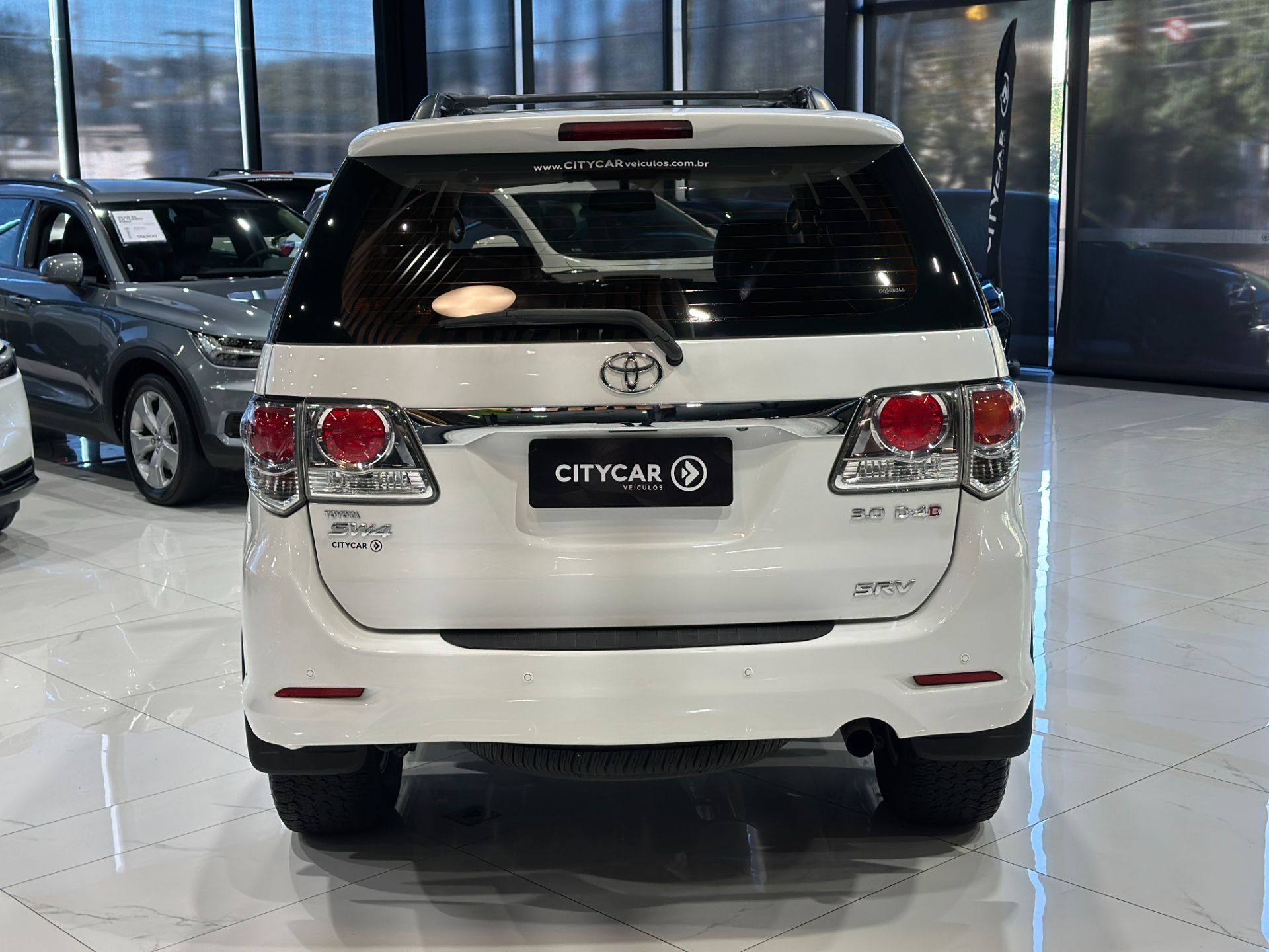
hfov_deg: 39.7
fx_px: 1760
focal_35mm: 48
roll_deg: +0.7
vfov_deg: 30.3
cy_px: 476
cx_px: 634
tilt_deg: -10.1
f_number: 1.78
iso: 125
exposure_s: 1/120
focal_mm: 6.86
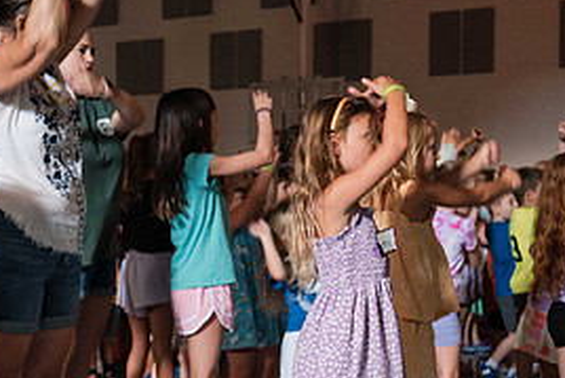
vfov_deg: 19.9
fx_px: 1068
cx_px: 203
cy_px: 275
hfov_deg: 29.5
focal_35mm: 68
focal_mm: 30
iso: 6400
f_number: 4
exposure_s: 1/60
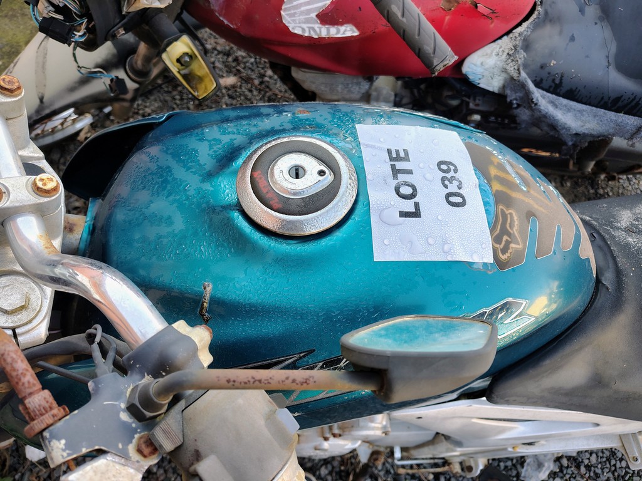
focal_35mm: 24
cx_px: 321
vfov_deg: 56.8
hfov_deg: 71.6
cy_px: 240
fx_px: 445
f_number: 1.8
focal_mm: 5.56
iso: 158
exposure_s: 1/120
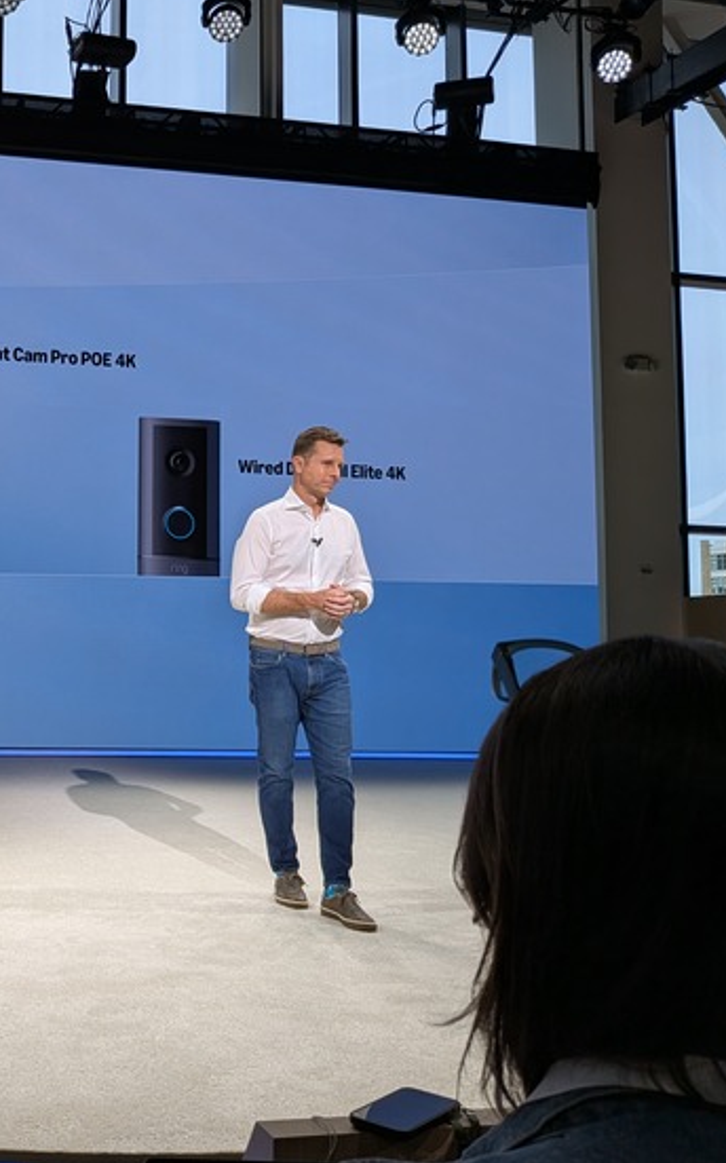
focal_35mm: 36
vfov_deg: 54.0
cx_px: -59
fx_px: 1141
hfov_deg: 31.6
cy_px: 550
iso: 41
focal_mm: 4.53
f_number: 1.7
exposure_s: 1/381
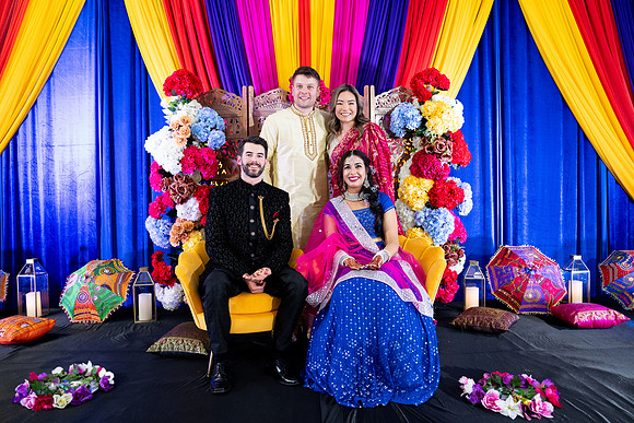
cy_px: 212
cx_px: 317
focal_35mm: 27
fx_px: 475
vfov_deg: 48.0
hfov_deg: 67.5
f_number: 2.8
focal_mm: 26
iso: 1250
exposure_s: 1/125
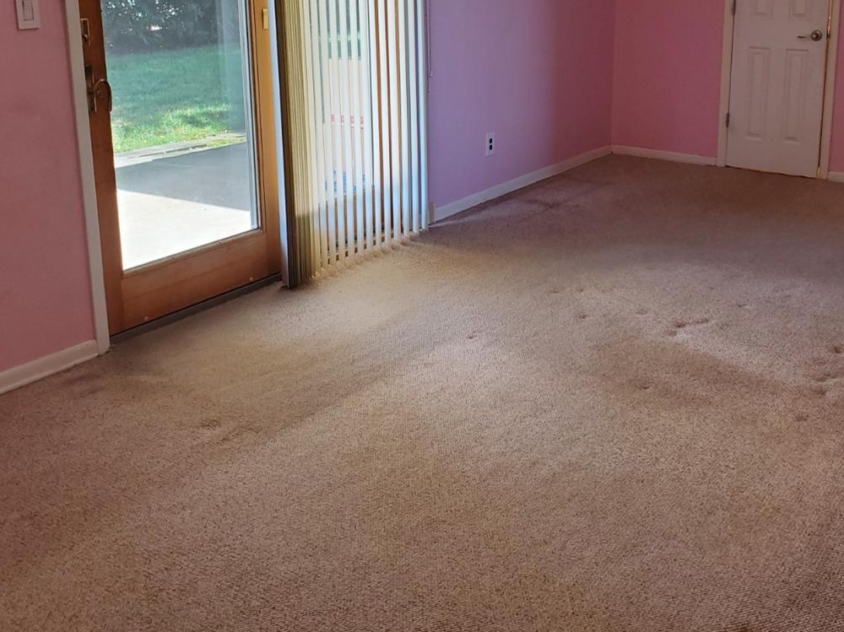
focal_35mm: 39
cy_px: 165
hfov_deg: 47.5
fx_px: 950
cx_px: 517
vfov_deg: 36.0
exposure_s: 1/85
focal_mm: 4.3
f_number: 2.4
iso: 160
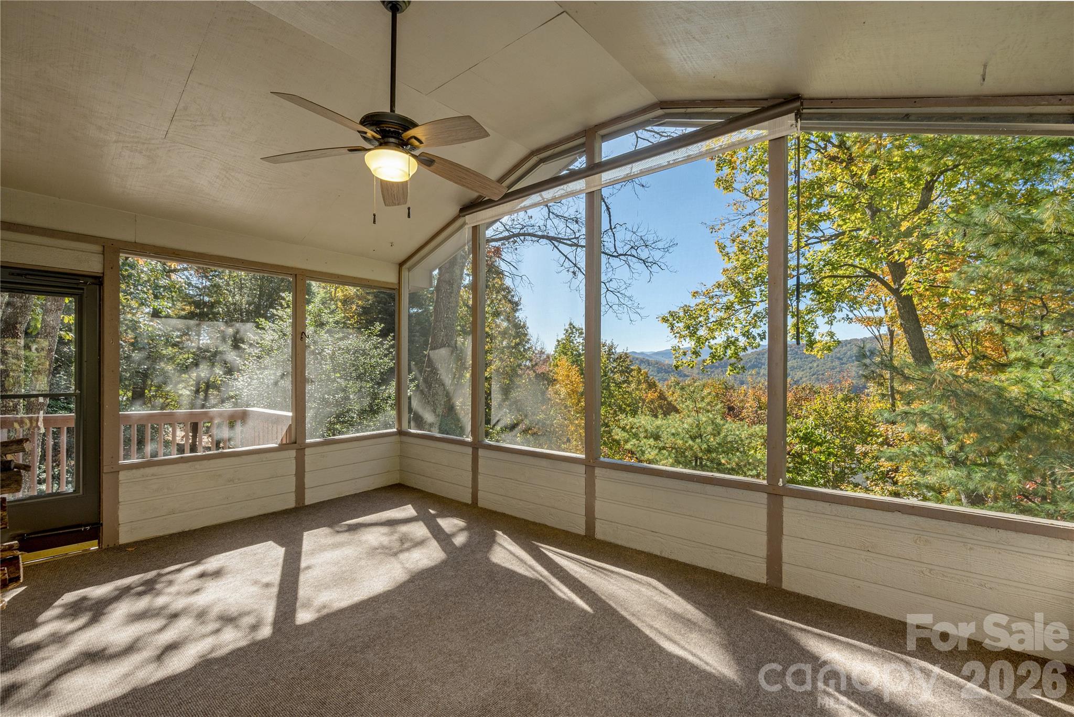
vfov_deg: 75.6
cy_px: 358
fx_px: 463
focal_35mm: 16
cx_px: 537
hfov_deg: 98.5
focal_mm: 15.5
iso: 320
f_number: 7.1
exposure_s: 1/60
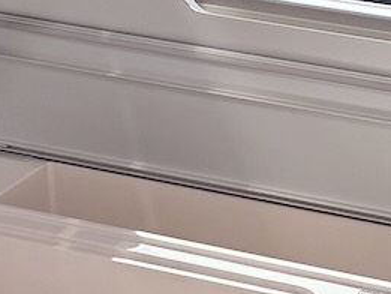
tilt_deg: -20.6
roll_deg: +0.7
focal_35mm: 184
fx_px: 2079
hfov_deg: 10.7
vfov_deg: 8.1
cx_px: 292
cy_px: 152
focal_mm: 6.76
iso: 64
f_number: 1.78
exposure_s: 1/265
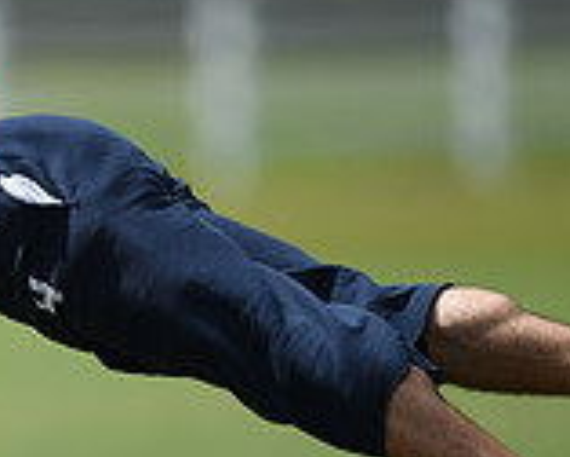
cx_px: -272
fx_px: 23377
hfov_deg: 1.4
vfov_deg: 1.1
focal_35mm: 1384
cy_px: 239
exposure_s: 1/5000
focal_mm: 400
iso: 200
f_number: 2.8
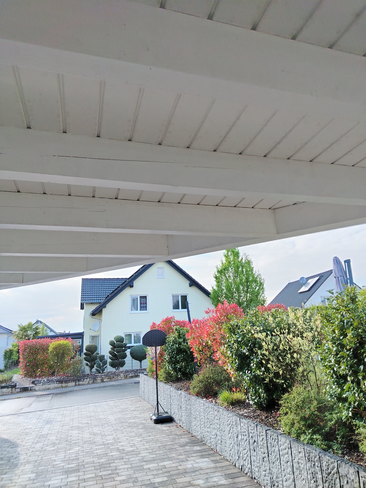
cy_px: 244
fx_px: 338
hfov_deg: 56.8
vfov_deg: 71.6
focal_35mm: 24
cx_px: 183
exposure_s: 1/174
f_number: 1.75
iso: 100
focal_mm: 5.25
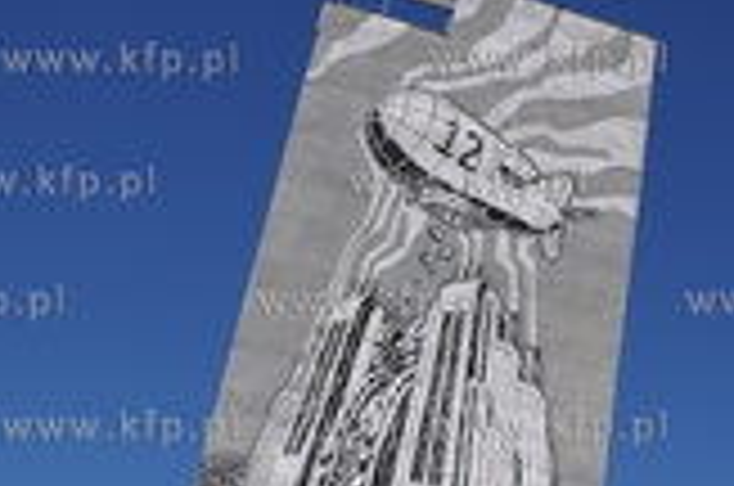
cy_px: 486
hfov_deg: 31.8
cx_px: 707
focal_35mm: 59
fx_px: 1201
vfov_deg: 22.1
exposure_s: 1/800
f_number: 5.6
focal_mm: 24
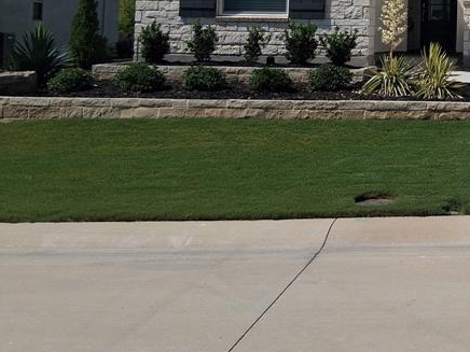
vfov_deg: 22.9
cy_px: -12
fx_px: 828
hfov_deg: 29.5
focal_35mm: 61
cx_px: 475
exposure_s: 1/931
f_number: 1.8
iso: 25
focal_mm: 3.98
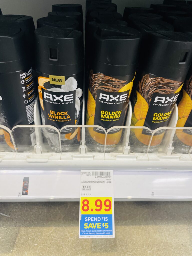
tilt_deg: -39.2
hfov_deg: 53.1
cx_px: 96
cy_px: 128
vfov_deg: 67.3
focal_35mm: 26
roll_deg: -2.7
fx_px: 192
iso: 80
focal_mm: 4.2
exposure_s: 1/60
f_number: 1.6
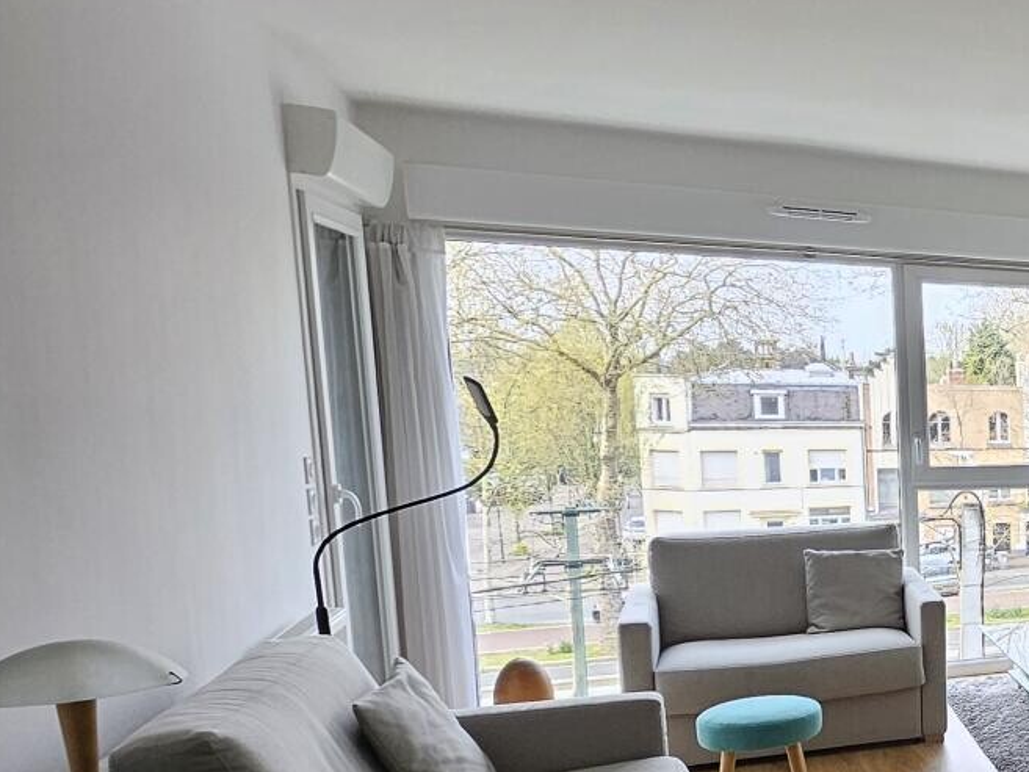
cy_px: 559
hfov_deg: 32.6
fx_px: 1130
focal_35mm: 38
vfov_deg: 37.0
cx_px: 1411
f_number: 2.2
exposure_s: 1/50
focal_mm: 1.74
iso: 40
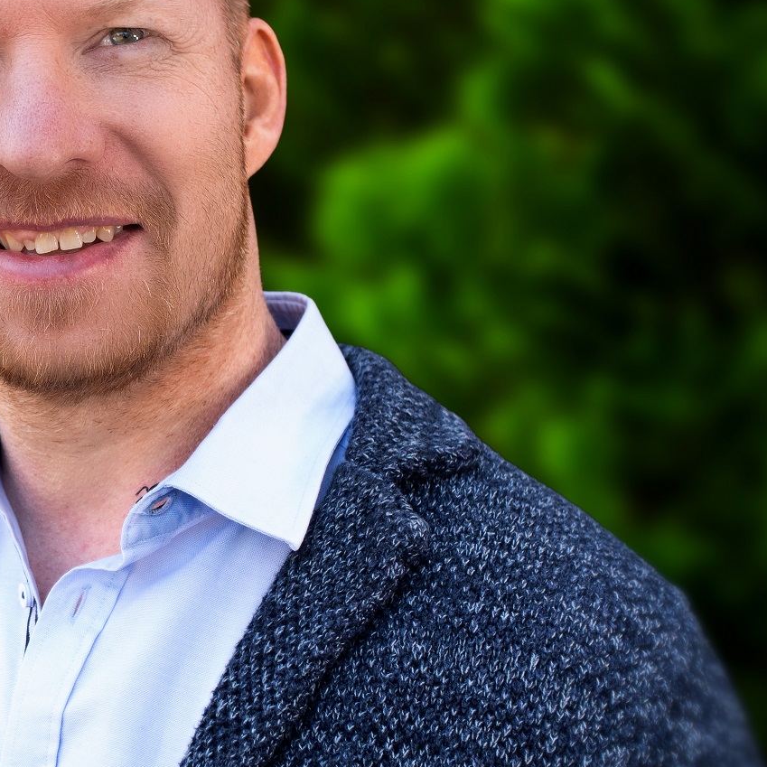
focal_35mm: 88
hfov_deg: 19.3
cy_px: 306
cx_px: 36
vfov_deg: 19.7
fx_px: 2206
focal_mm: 22
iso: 200
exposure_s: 1/160
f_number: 2.5
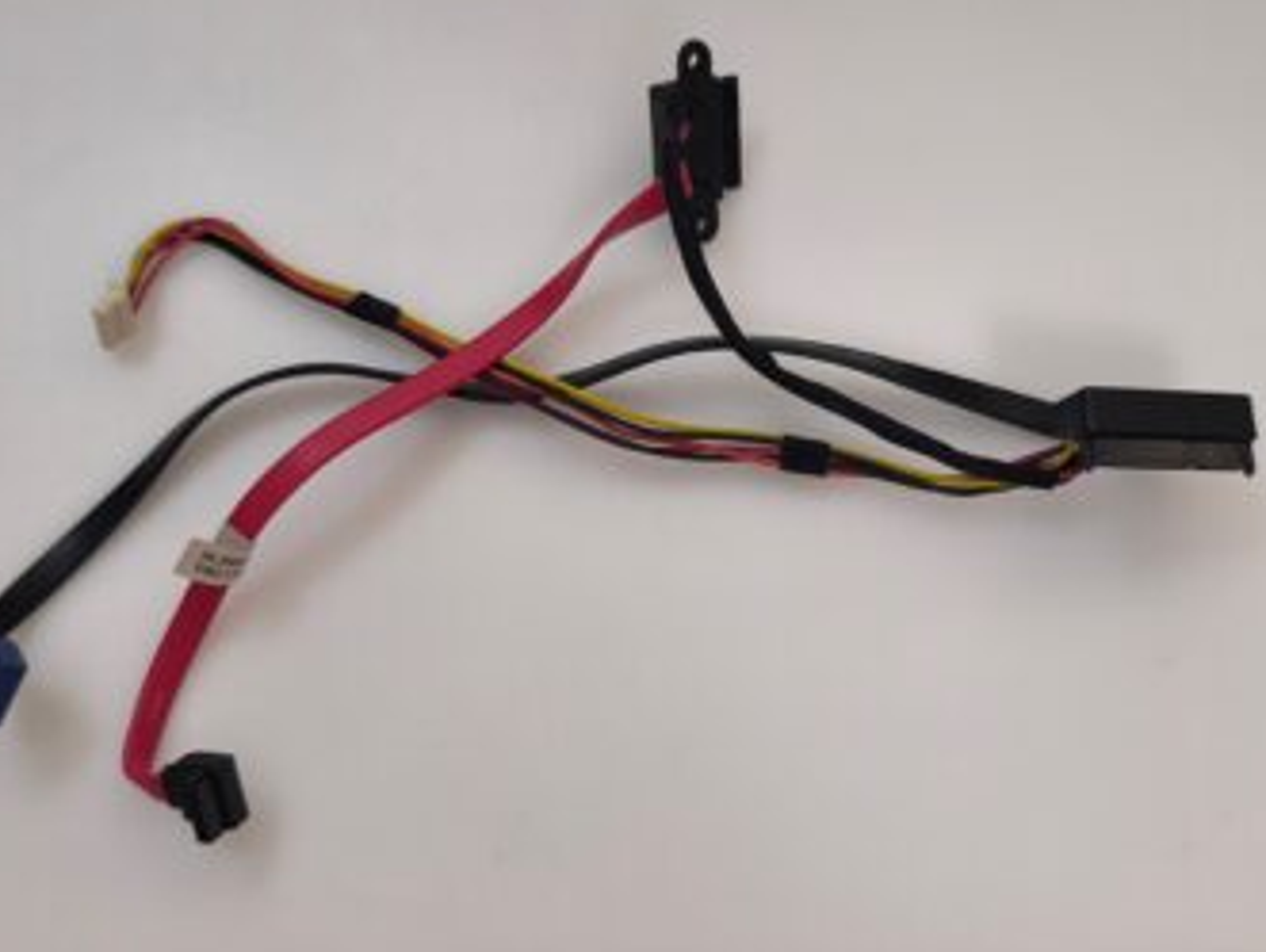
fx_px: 1355
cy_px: 457
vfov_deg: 38.7
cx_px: 627
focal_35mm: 37
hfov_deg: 50.1
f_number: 1.6
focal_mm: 6.57
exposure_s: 1/50
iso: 250
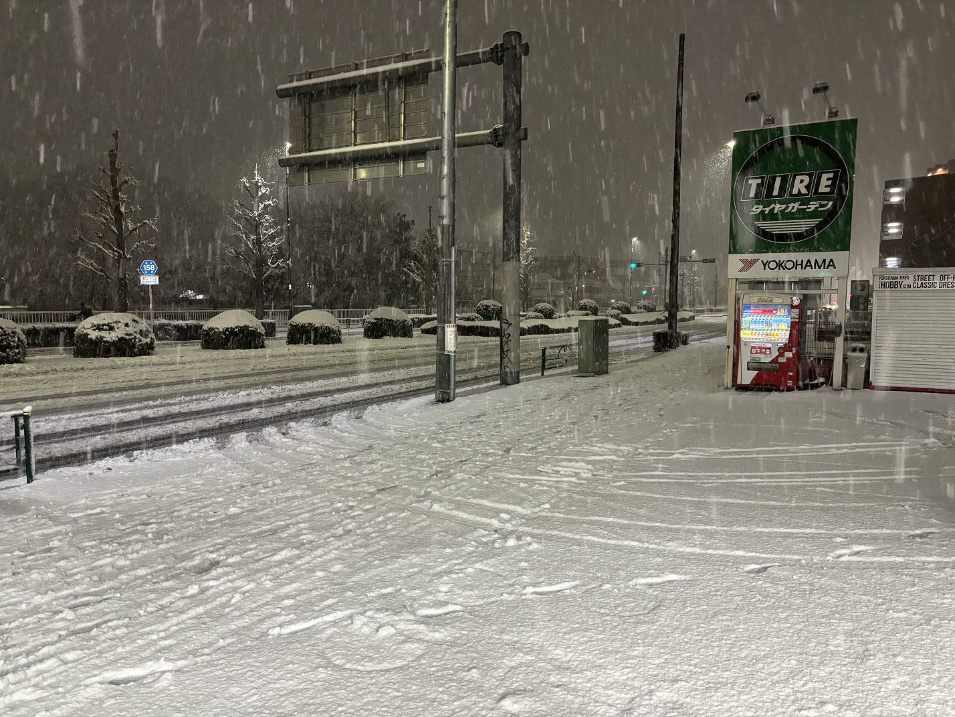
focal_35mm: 26
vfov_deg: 53.1
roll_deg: -0.9
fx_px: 717
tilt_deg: -5.5
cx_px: 478
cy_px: 358
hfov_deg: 67.3
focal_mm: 5.96
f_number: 1.6
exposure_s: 1/50
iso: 500
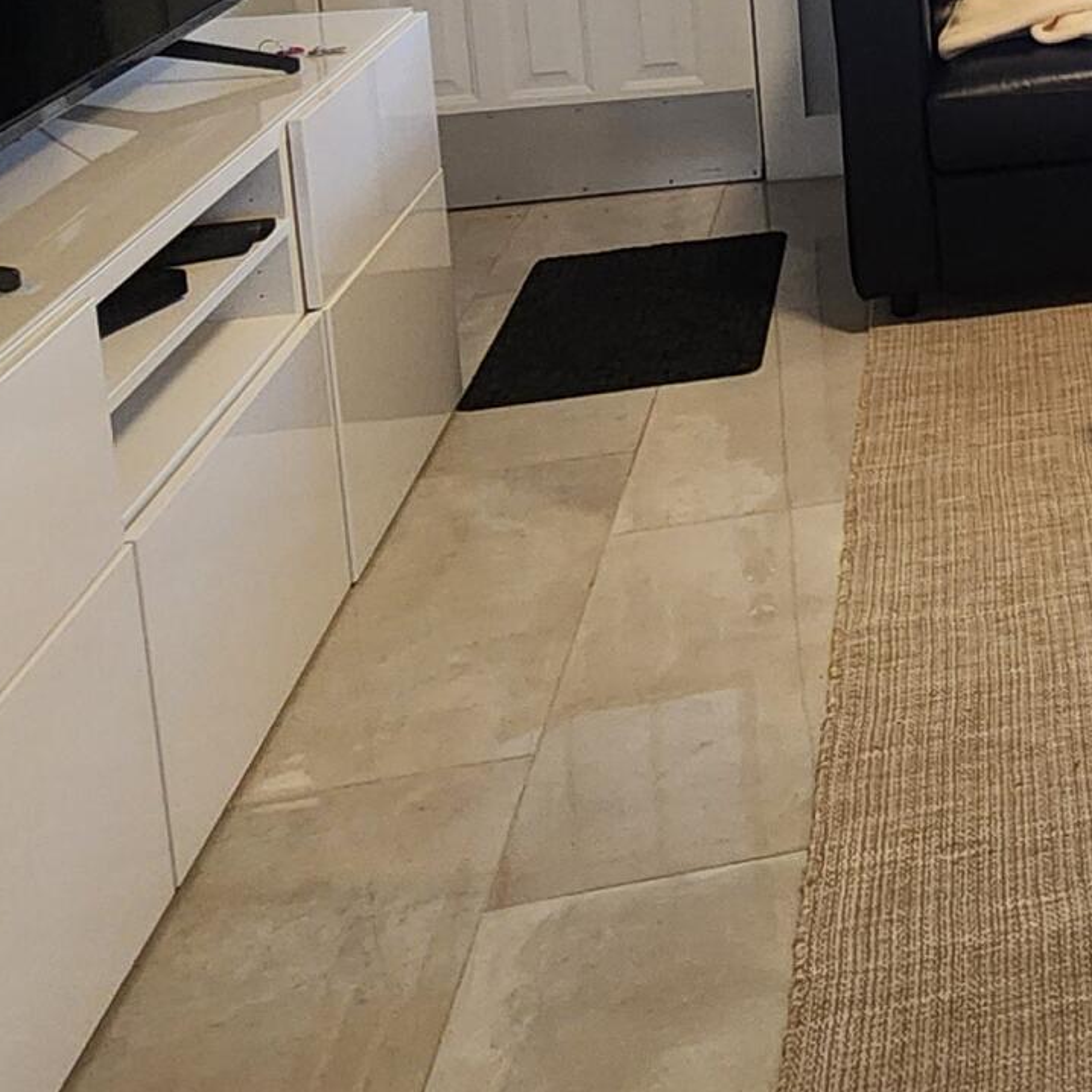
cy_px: -154
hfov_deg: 27.5
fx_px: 1713
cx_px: 1527
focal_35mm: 48
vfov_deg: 30.9
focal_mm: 2.2
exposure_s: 1/60
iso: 400
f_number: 2.2
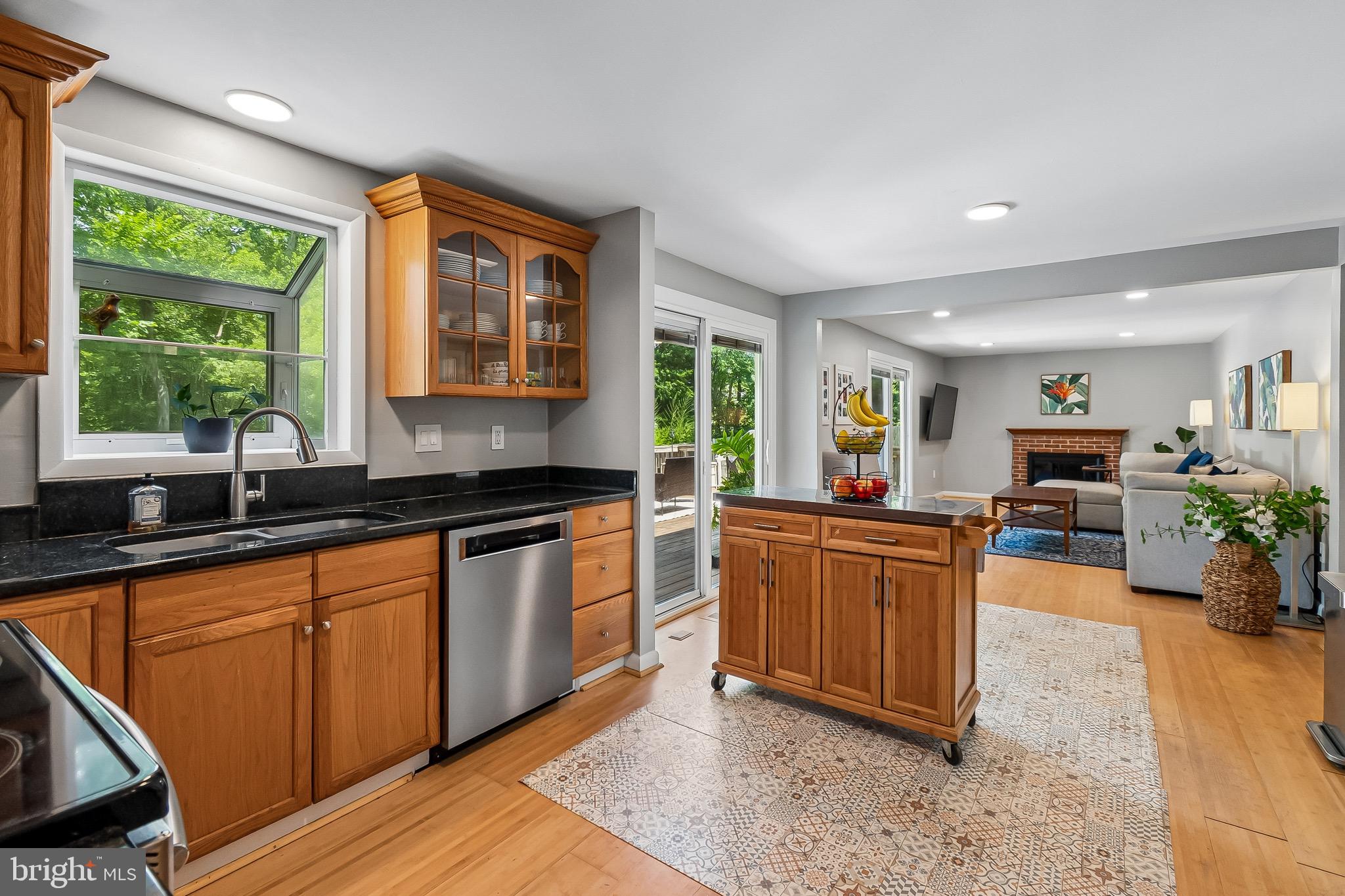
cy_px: 448
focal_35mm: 15
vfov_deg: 77.3
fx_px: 560
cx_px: 672
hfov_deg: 100.4
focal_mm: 10
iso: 400
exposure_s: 1/100
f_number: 5.6
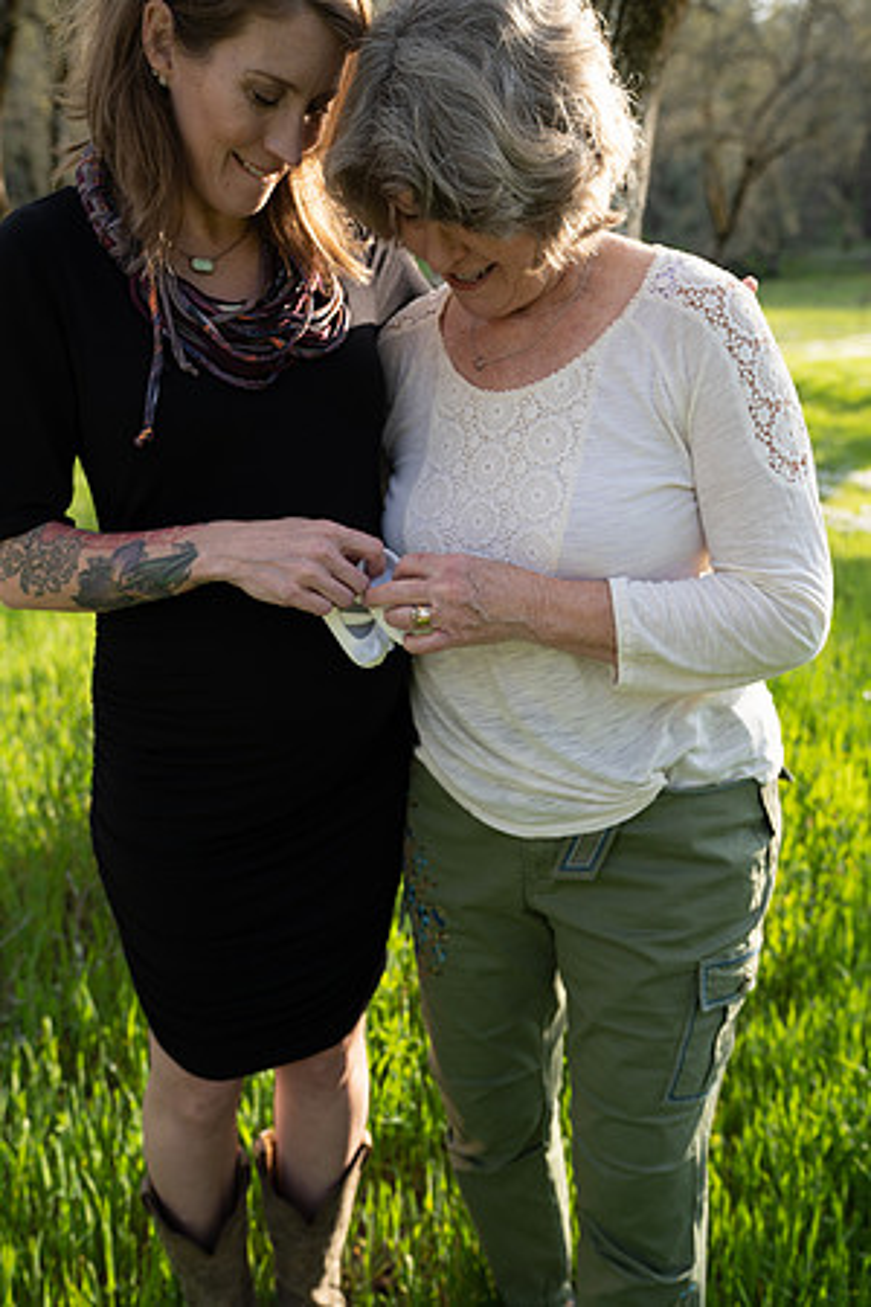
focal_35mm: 35
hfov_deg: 37.9
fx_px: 1270
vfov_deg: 54.4
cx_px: 436
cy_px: 654
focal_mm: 35
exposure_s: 1/250
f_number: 4
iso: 200
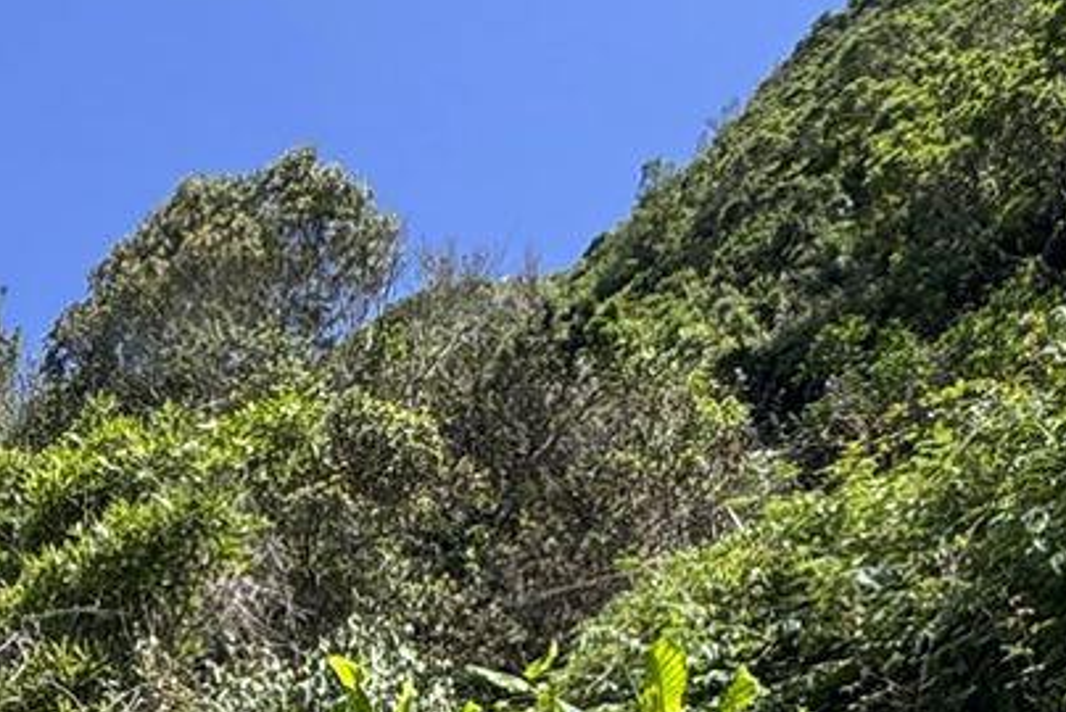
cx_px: -277
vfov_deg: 15.4
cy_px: 1408
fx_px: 2133
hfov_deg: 24.8
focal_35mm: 72
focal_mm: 2.22
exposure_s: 1/485
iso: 40
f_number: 2.2
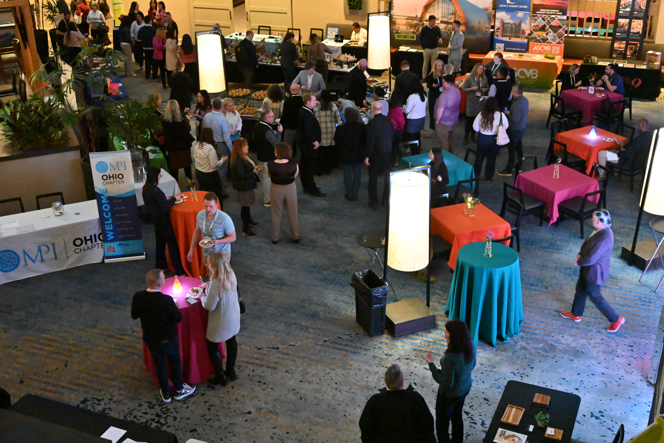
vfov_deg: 31.9
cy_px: 222
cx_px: 332
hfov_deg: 46.4
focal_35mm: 42
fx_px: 775
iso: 12800
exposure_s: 1/60
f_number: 6.3
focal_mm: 42
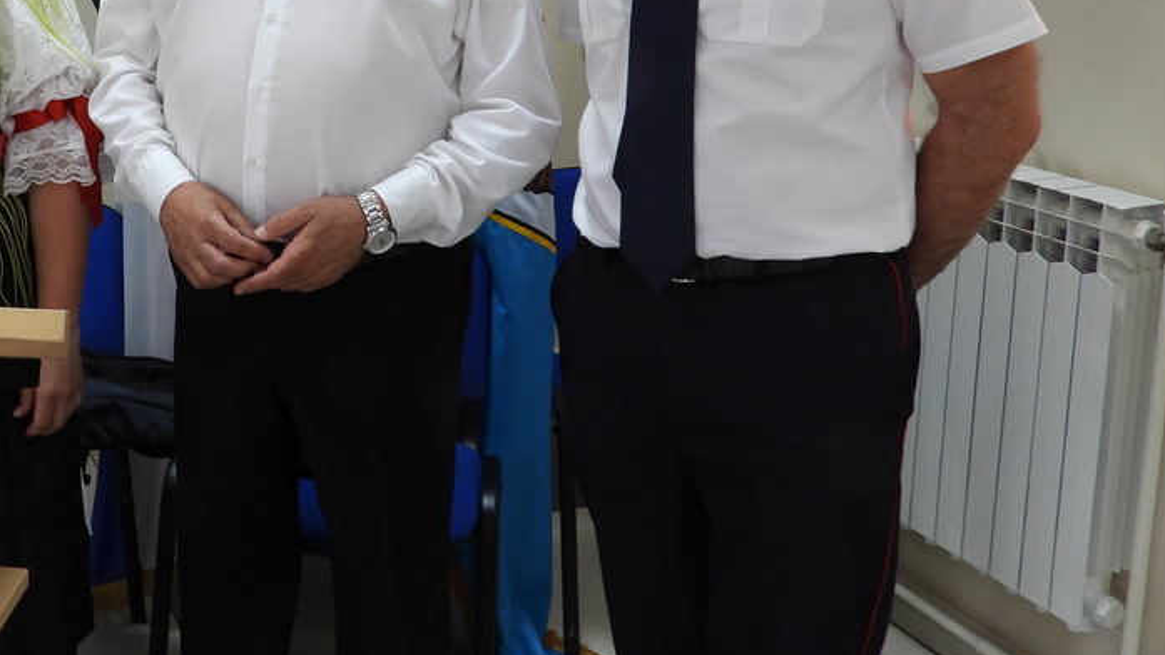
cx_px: 227
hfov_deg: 43.3
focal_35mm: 45
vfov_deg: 25.7
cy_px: 65
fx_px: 1390
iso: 140
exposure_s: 1/30
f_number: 2.8
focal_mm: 4.3
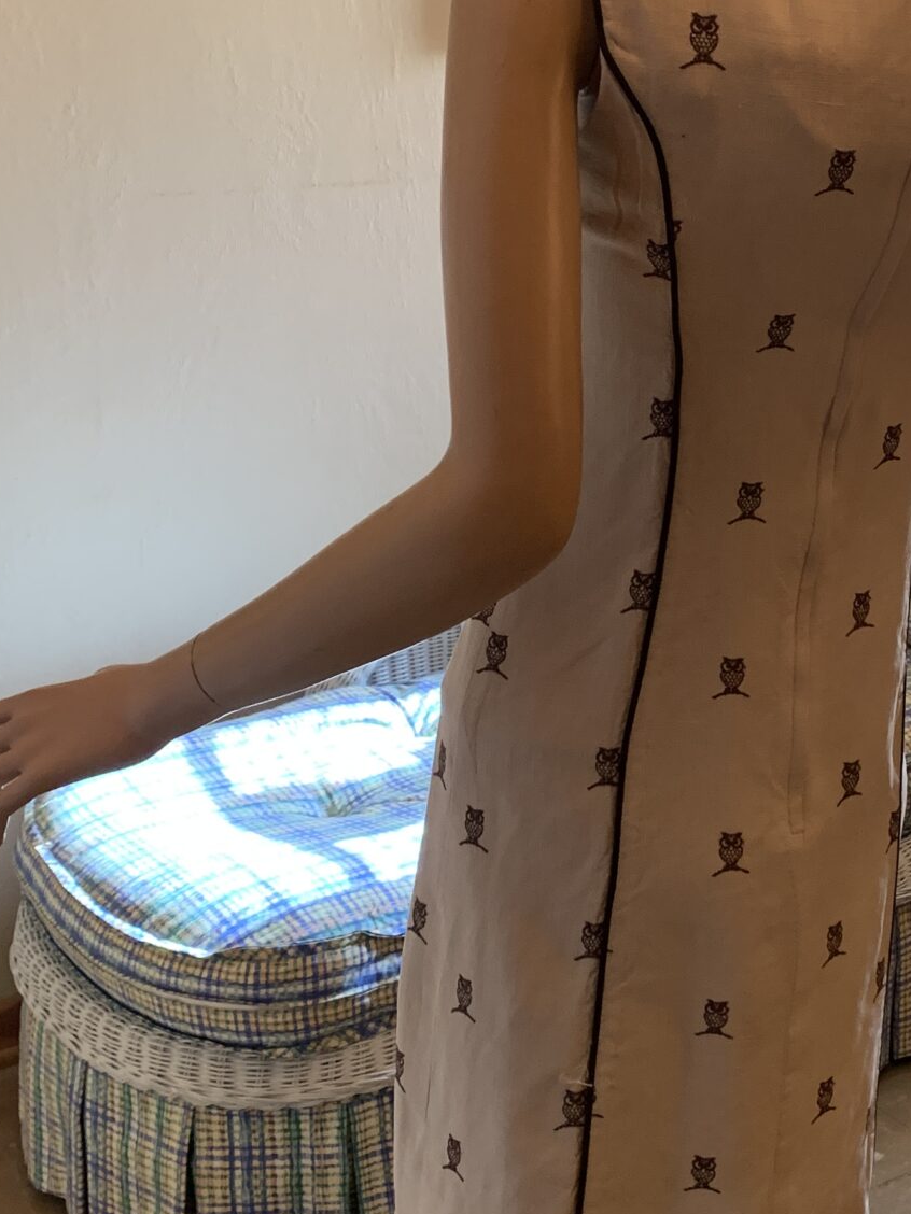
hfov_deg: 24.4
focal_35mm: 59
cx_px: 725
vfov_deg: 32.6
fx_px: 2070
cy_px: 464
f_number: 1.8
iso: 160
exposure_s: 1/60
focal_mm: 4.25
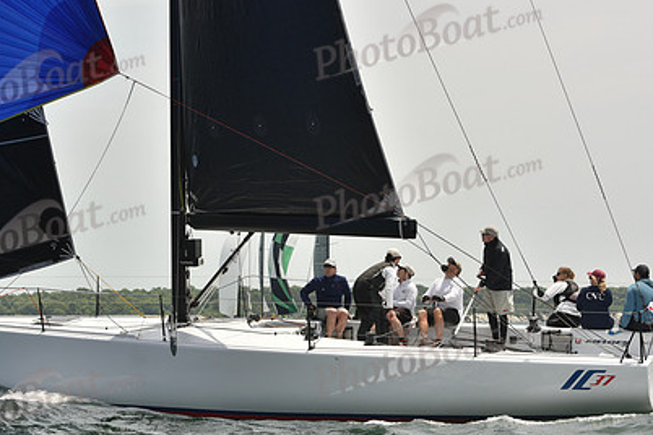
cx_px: 231
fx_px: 1832
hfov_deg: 20.2
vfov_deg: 13.5
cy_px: 295
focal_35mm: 101
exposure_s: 1/1600
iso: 400
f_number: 9
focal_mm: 70
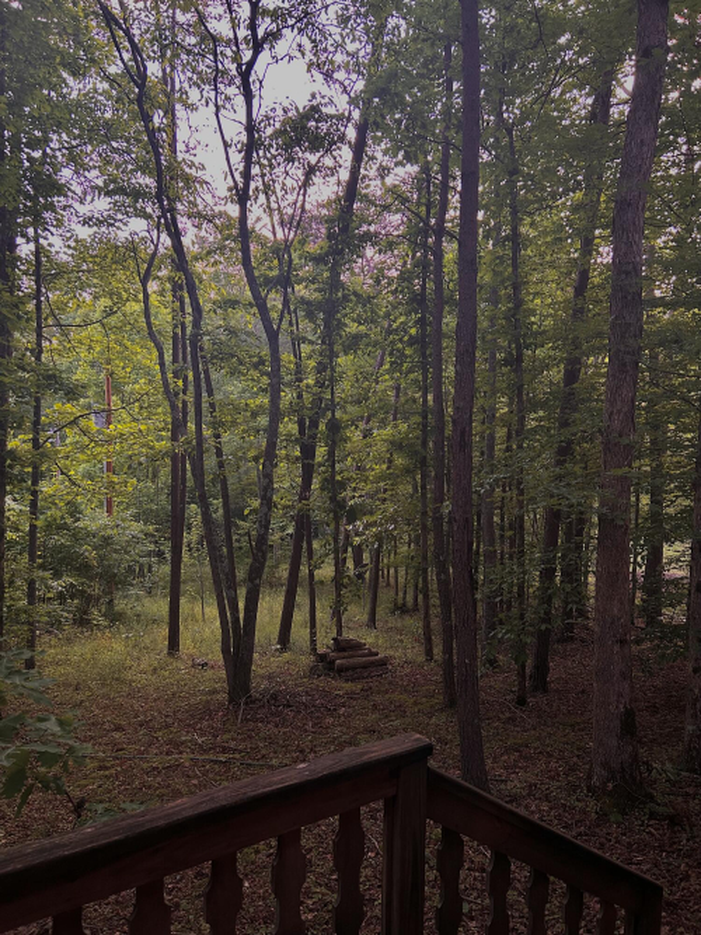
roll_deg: -0.6
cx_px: 350
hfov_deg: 53.0
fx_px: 702
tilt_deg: -1.7
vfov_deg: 67.3
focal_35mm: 26
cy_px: 468
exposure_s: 1/60
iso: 200
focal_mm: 5.7
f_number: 1.5
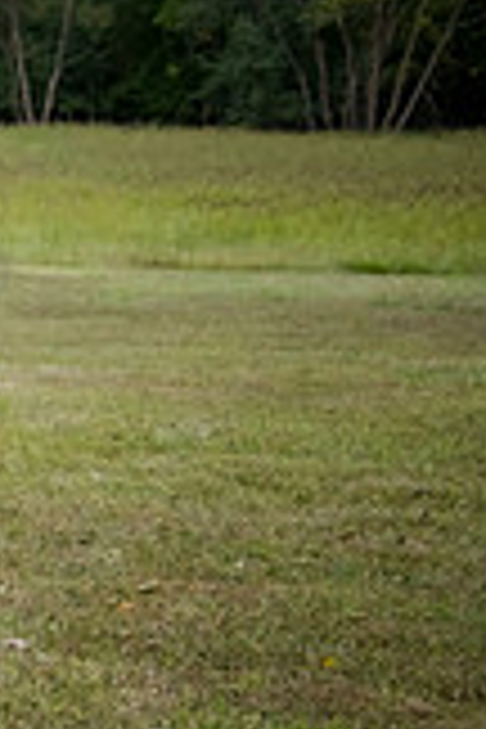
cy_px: 466
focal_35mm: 136
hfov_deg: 8.8
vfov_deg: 15.1
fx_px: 2754
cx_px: -810
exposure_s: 1/640
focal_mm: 38
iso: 400
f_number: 4.2
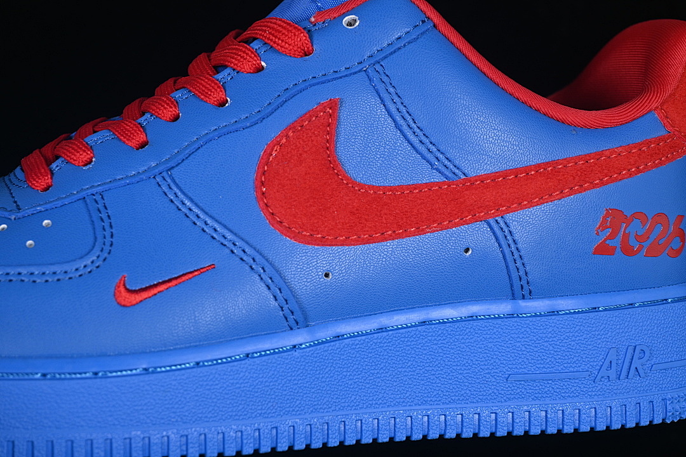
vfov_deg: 18.2
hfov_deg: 27.0
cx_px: 343
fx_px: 1429
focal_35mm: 75
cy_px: 228
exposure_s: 1/60
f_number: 6.3
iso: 160
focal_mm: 50
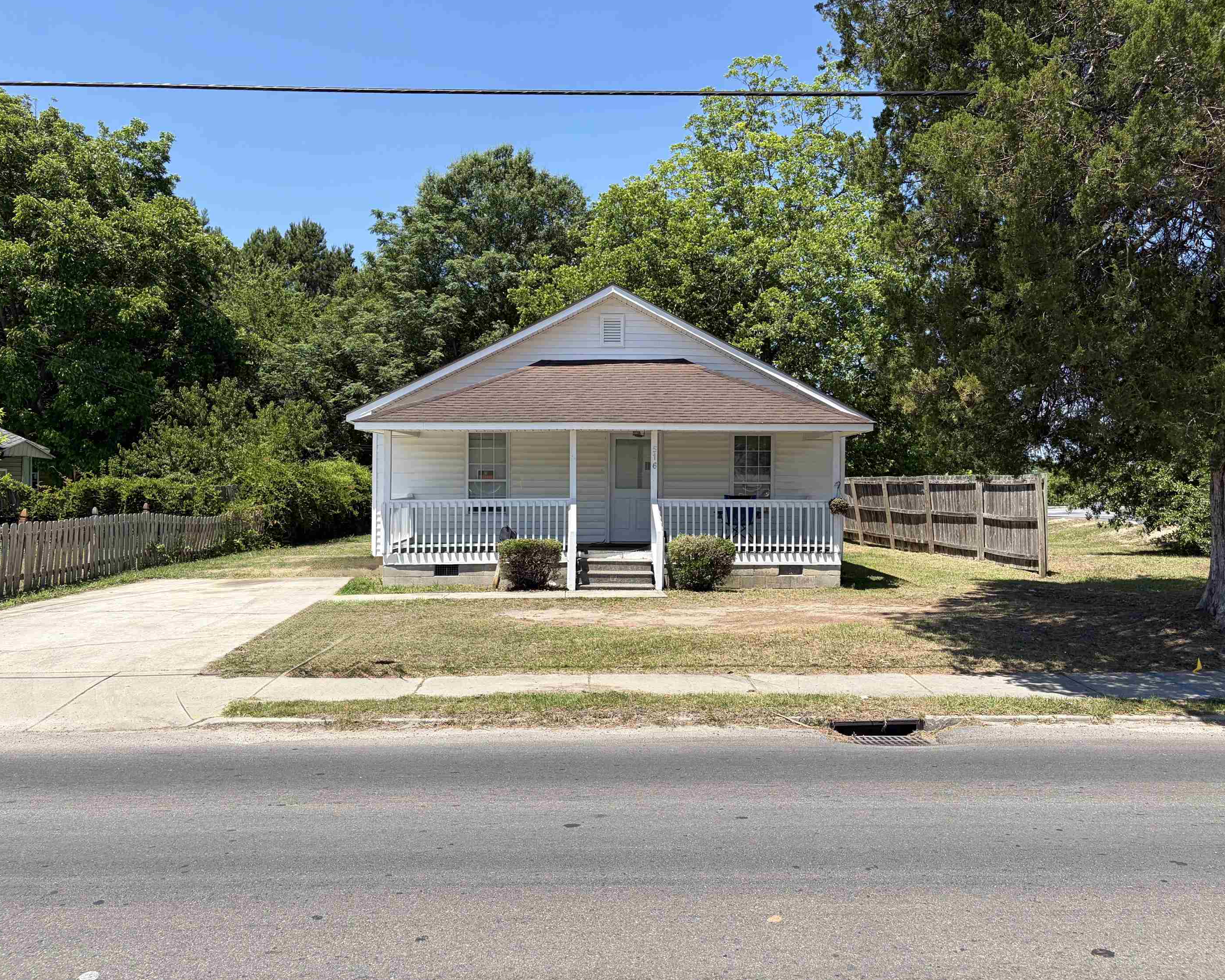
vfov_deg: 51.5
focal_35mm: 28
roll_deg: +0.1
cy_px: 493
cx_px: 615
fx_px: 1015
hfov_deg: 62.2
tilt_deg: +1.0
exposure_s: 1/2639
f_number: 1.6
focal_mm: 5.96
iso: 50
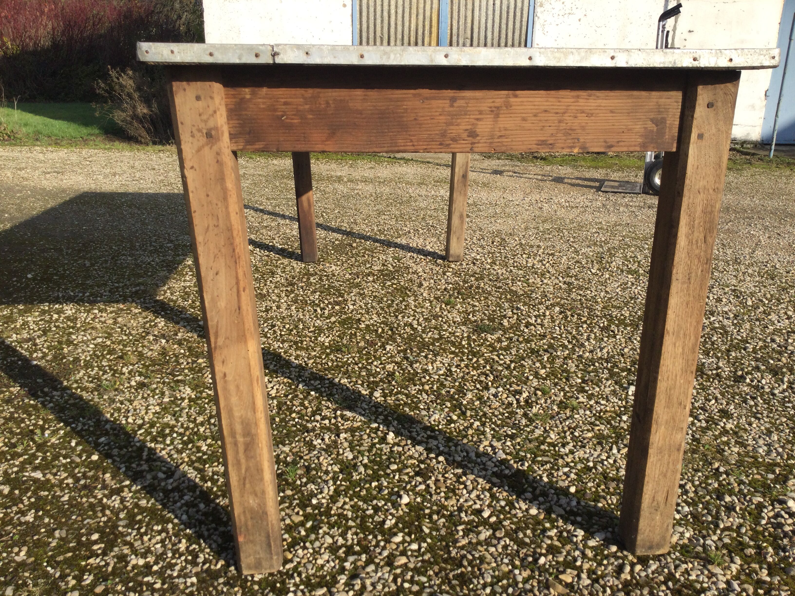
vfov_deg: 45.4
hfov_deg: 58.4
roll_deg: -3.1
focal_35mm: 31
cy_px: 298
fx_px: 712
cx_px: 398
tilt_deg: -20.5
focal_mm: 3.3
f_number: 2.4
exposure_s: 1/916
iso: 25
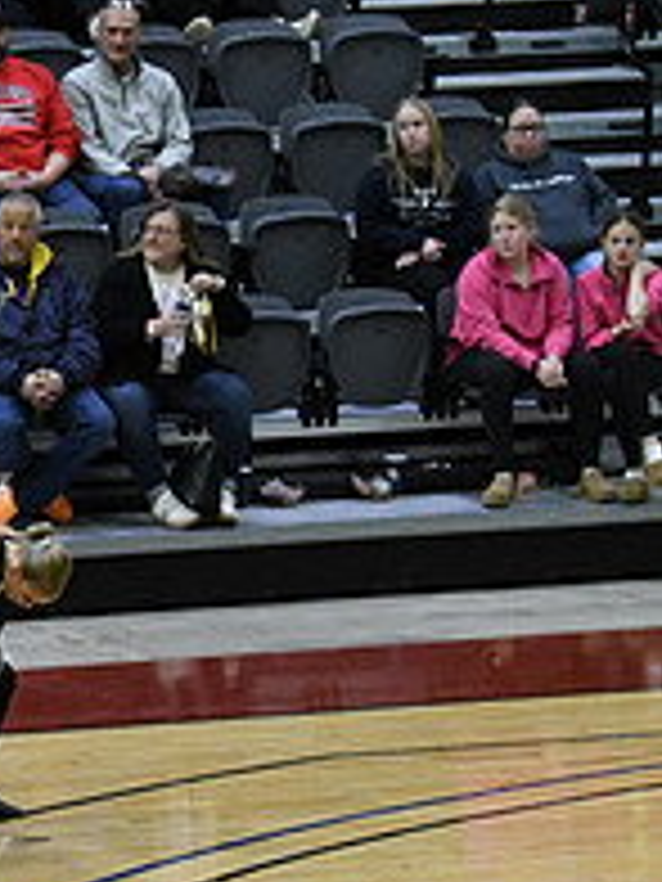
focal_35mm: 299
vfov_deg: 6.6
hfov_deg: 4.9
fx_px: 7624
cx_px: -639
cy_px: 776
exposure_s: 1/500
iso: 5000
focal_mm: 70
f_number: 4
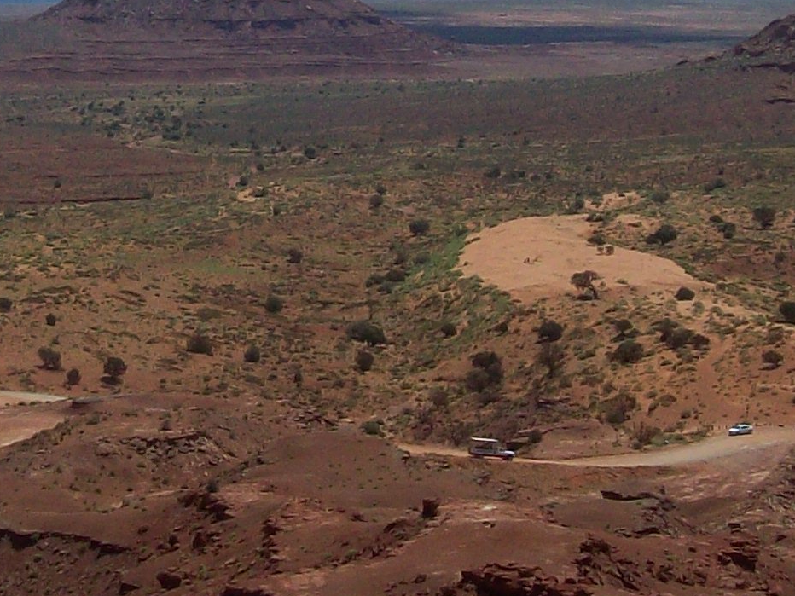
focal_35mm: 118
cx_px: 144
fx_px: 2710
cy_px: 30
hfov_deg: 16.5
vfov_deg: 12.4
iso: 80
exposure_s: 1/1235
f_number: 4.8
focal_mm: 6
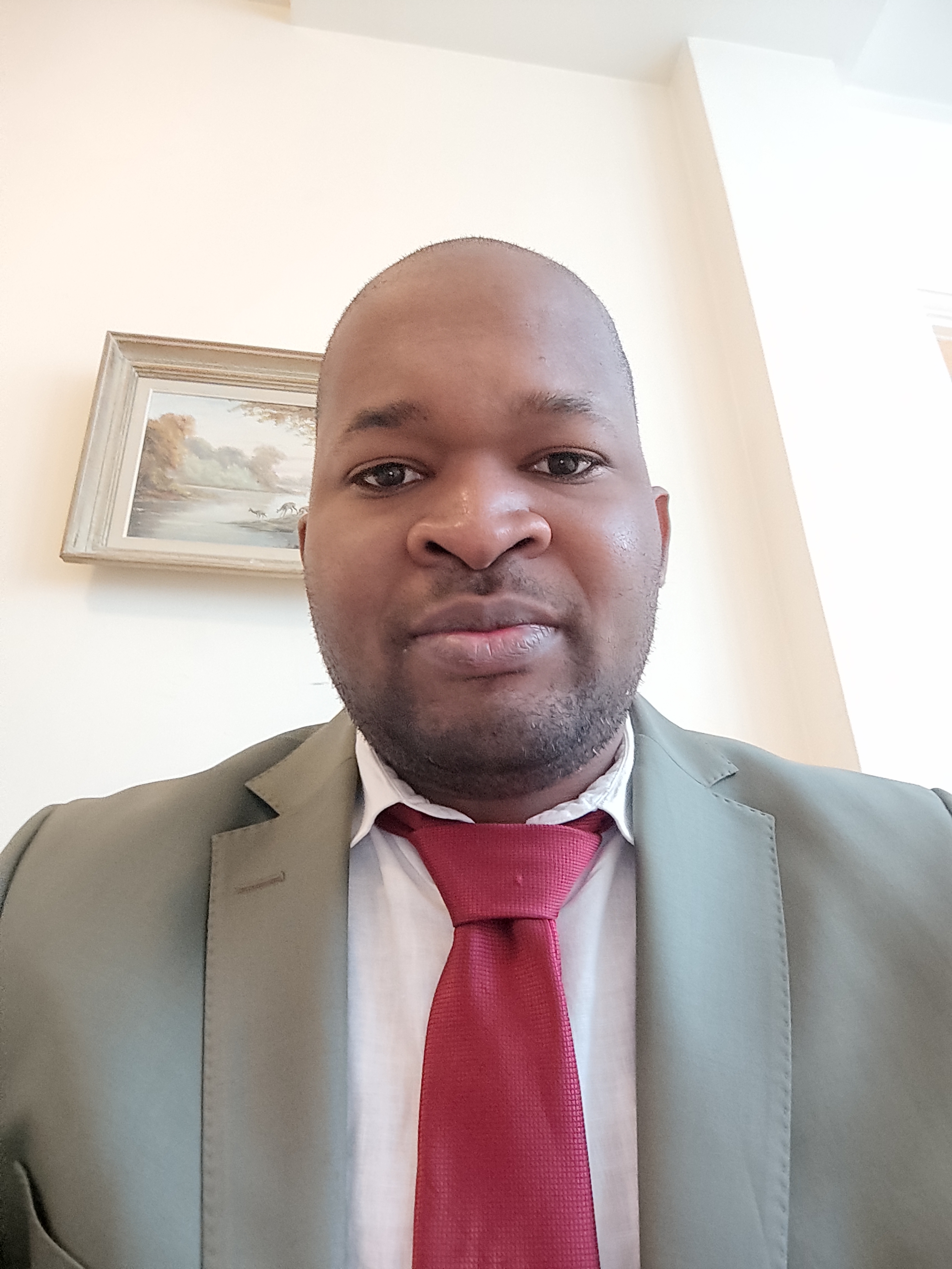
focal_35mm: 19
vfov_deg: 84.7
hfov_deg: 68.7
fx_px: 697
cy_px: 634
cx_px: 476
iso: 293
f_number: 2.45
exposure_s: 1/20
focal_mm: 3.27
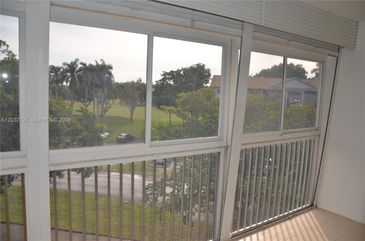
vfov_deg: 47.7
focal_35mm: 27
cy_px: 120
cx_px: 182
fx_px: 273
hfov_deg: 67.5
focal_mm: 18
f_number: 4
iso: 110
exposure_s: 1/250
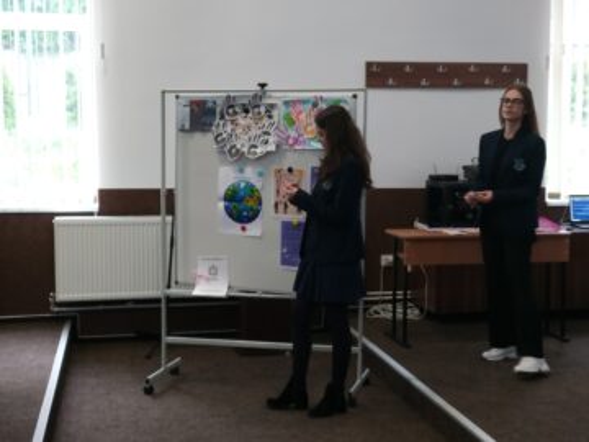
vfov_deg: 28.0
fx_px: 885
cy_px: 221
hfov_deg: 36.8
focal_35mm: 52
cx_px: 294
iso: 250
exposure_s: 1/25
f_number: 2.4
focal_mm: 5.54
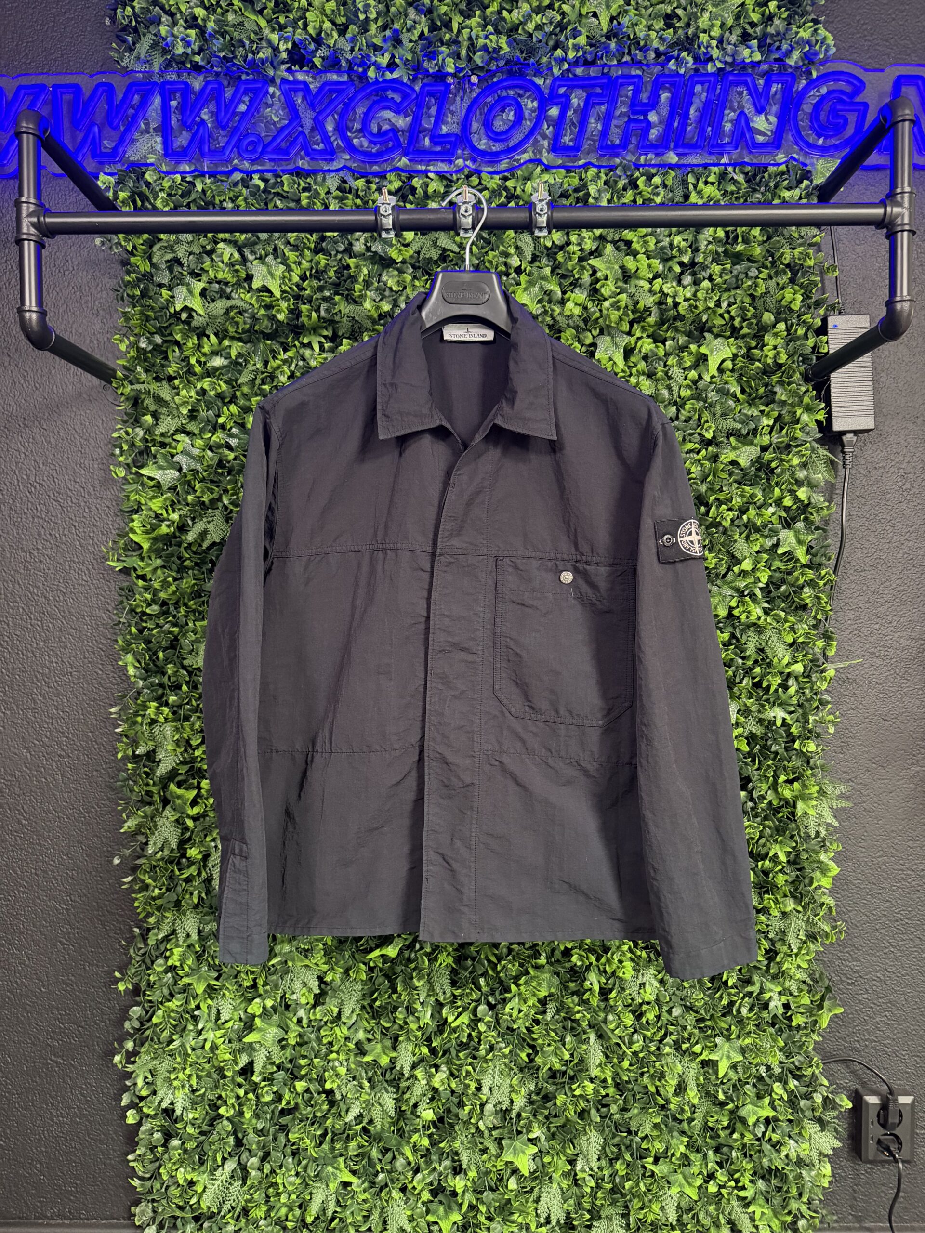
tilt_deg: -1.1
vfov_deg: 71.6
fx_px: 855
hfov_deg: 56.8
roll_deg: +0.2
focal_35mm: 24
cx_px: 462
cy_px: 616
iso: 1000
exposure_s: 1/32
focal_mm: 6.76
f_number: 1.78
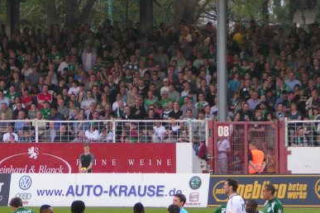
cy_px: 145
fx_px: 3138
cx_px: 113
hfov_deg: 5.8
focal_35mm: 353
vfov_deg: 3.9
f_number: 3.5
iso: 200
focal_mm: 25.1
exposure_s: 1/125
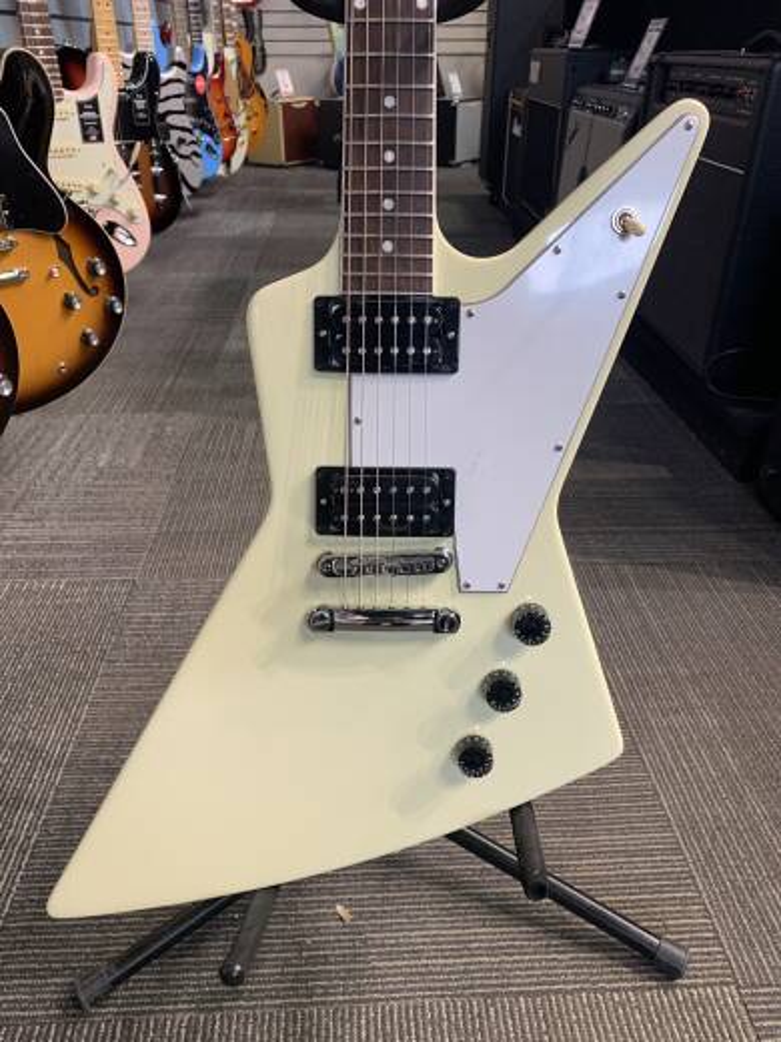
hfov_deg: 53.1
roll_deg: +0.6
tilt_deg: -30.0
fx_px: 782
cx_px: 390
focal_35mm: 26
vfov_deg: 67.3
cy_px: 521
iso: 125
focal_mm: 4.25
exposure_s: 1/60
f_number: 1.8
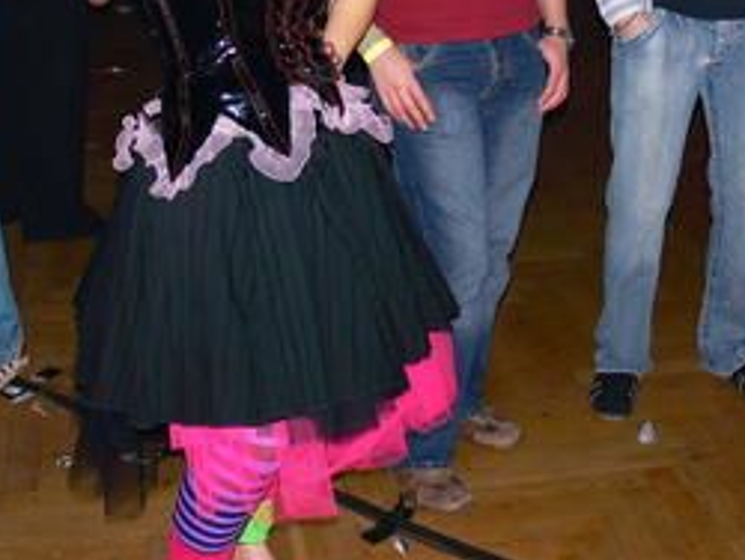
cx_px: 483
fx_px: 1422
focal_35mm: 66
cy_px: 42
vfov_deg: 21.7
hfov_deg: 29.2
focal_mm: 7.4
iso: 100
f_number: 2.8
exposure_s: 1/30
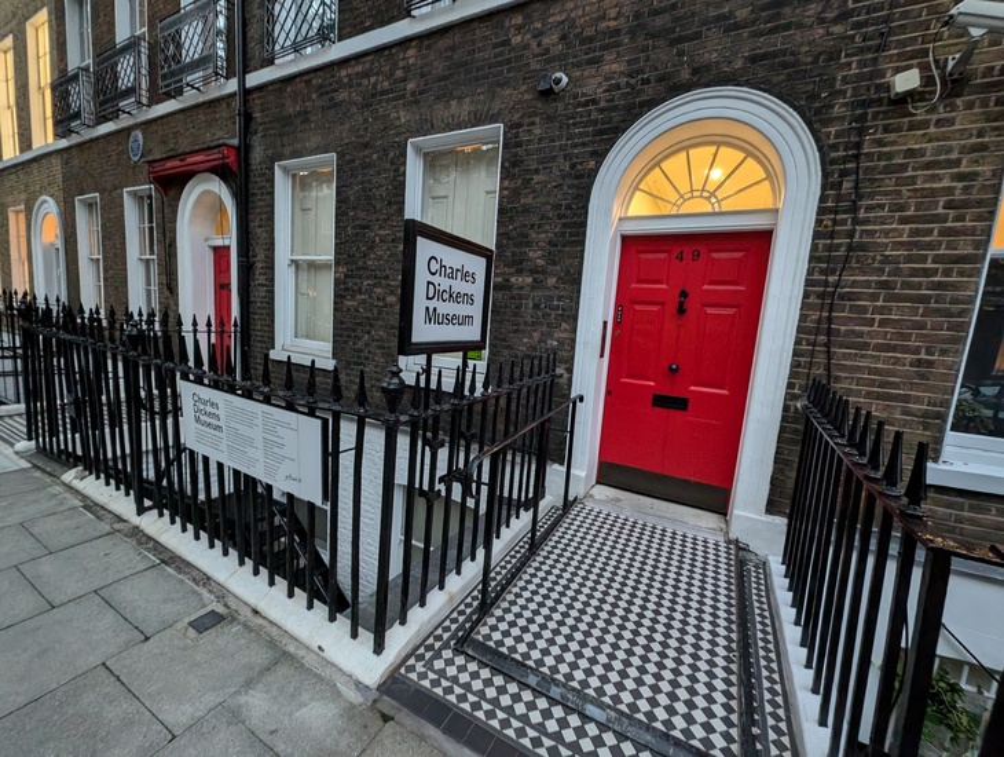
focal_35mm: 13
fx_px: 378
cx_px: 502
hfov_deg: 106.1
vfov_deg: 90.1
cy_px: 378
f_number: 2.2
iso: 481
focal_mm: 1.95
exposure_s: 1/23.8
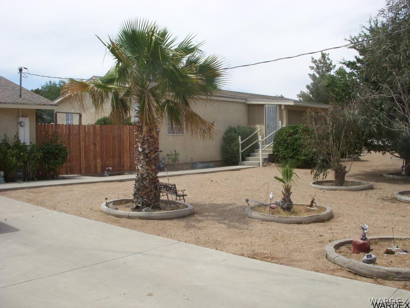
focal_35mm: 38
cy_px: 154
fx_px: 450
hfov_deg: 49.0
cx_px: 205
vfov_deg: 37.7
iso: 100
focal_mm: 6.3
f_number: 6.6
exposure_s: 1/250
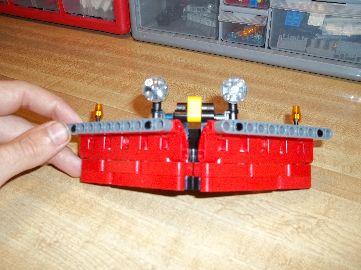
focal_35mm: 33
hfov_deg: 55.4
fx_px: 344
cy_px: 135
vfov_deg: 42.9
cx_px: 180
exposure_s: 1/30
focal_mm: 5.9
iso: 64
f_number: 3.3
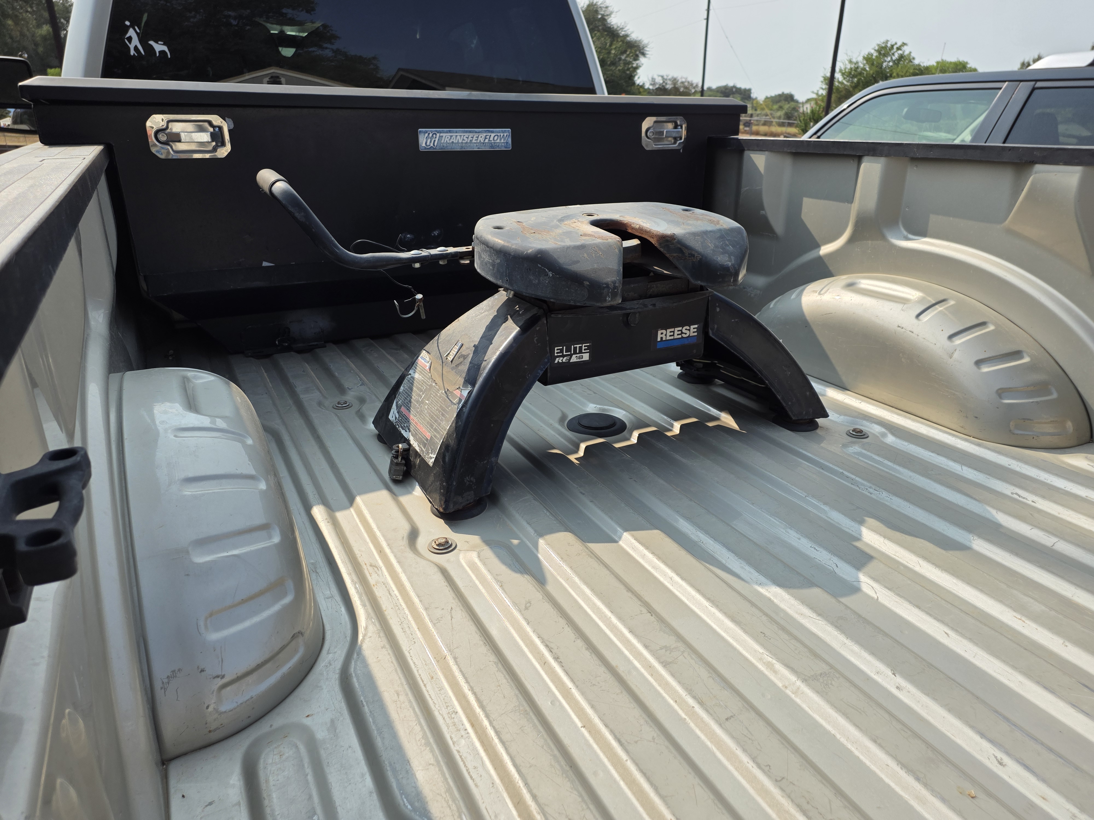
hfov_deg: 73.9
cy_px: 410
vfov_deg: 58.9
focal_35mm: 23
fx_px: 727
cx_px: 547
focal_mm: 6.3
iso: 80
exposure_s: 1/4145
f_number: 1.7
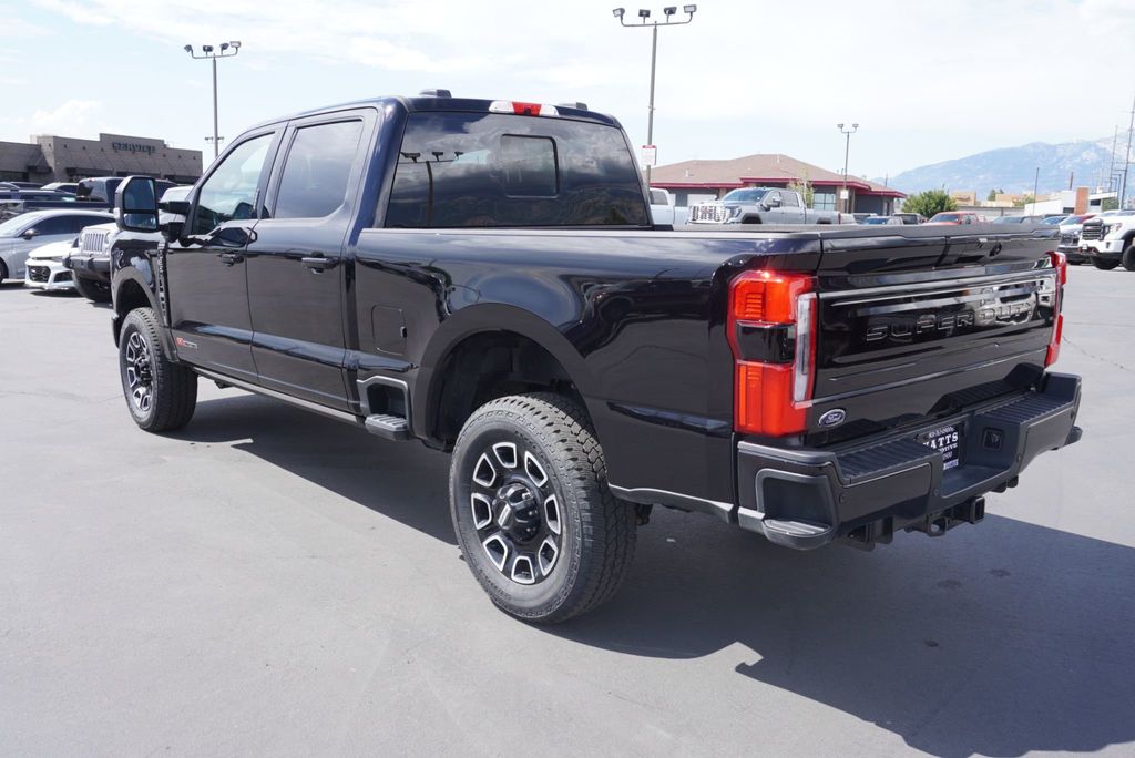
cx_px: 568
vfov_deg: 41.8
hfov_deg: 59.5
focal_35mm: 32
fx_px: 994
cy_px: 379
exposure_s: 1/160
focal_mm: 21
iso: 100
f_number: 6.3
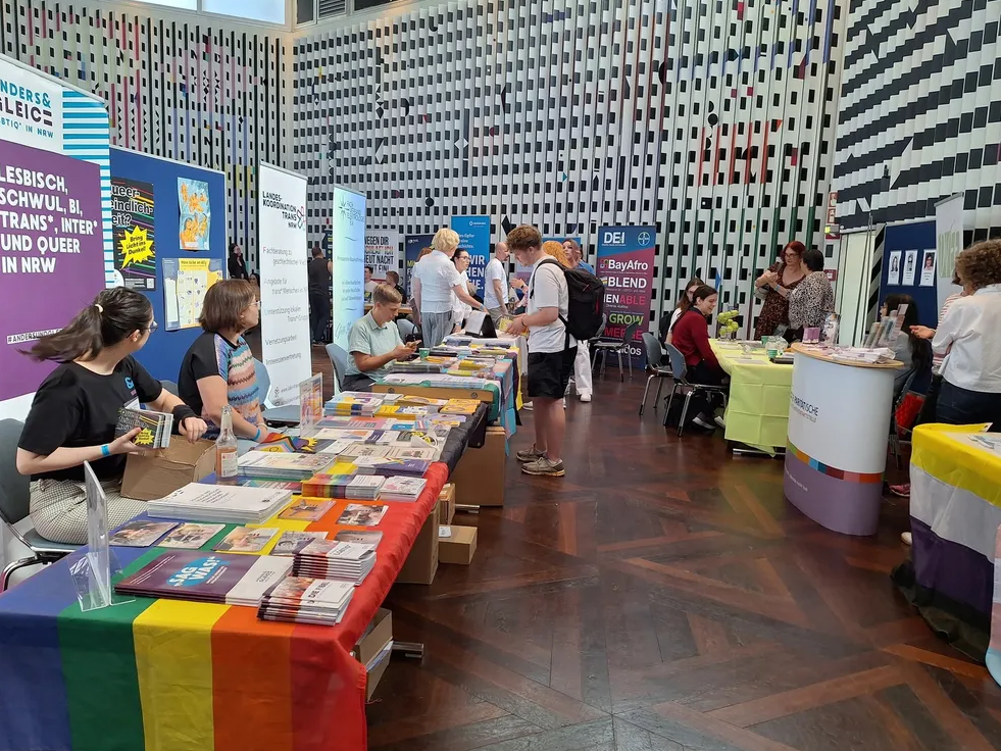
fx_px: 694
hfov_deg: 71.6
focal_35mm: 24
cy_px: 364
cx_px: 505
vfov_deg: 56.8
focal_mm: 5.54
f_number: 1.8
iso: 40
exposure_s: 1/100
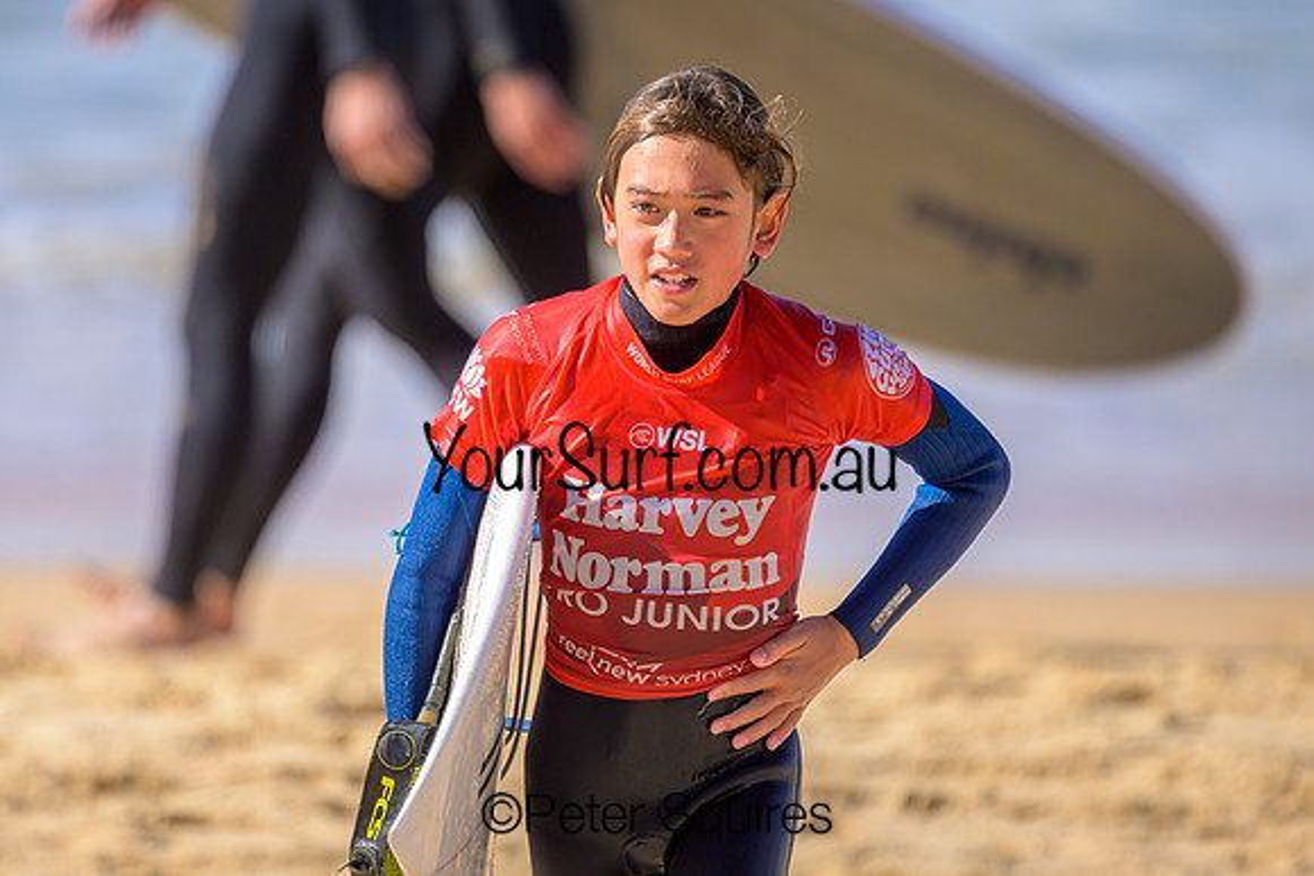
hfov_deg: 2.3
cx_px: 577
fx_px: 33298
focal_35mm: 912
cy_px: 377
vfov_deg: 1.5
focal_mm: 800
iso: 640
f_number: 6.3
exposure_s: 1/2000
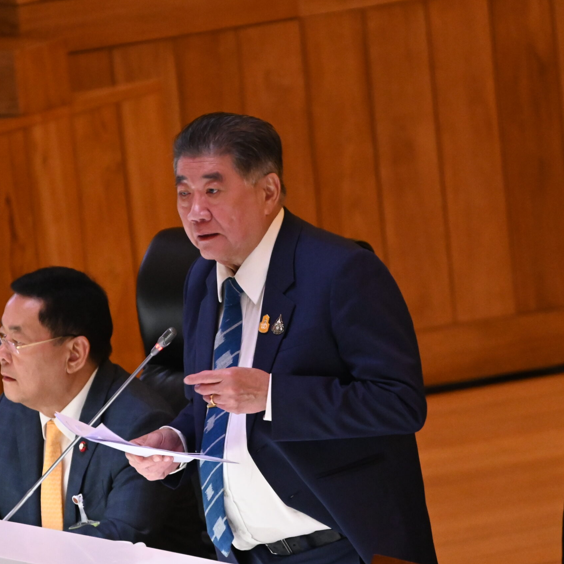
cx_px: 203
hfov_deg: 1.8
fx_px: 17659
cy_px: 282
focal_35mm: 958
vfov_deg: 1.8
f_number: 5.6
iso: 8000
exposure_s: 1/160
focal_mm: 500
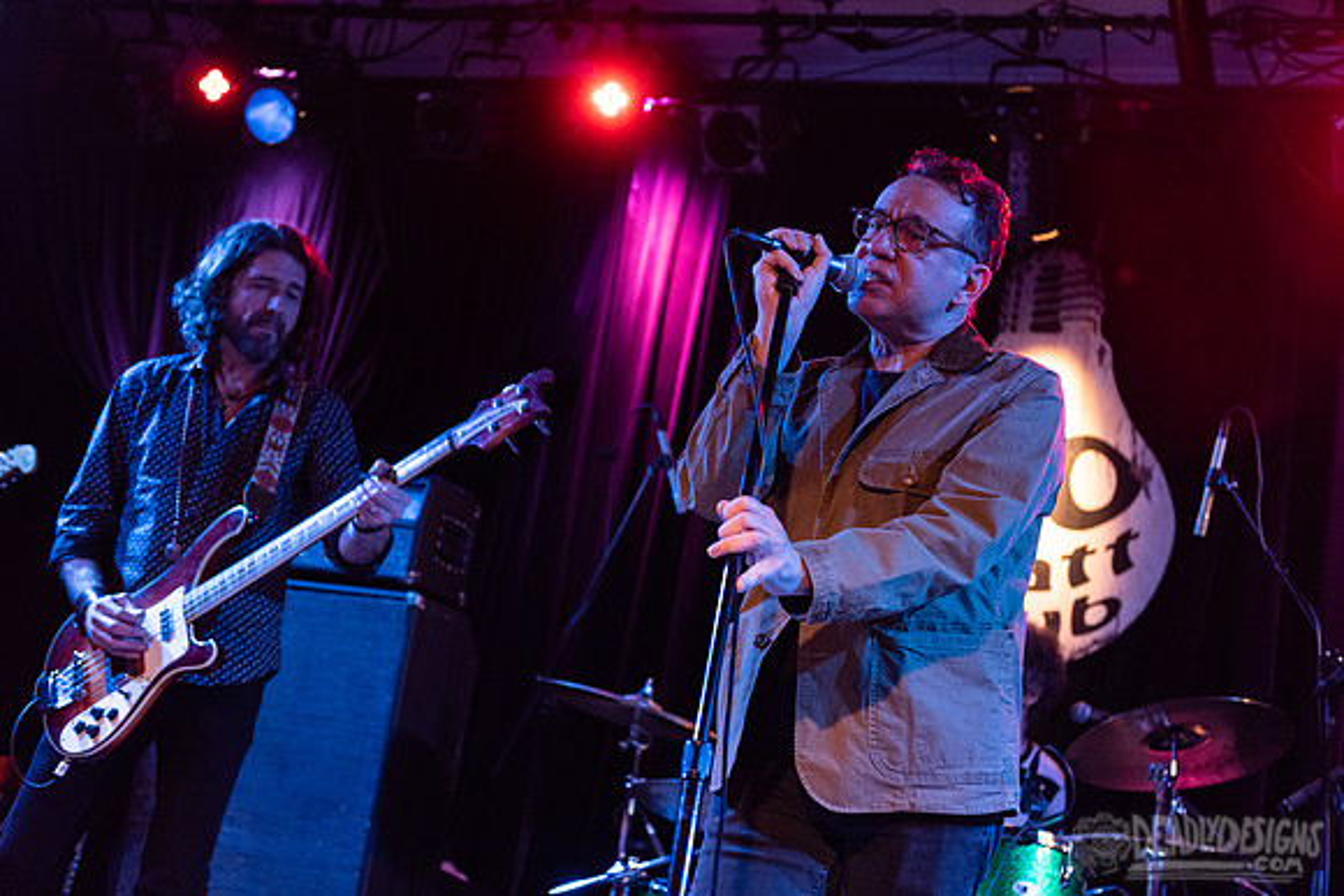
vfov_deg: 26.0
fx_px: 1942
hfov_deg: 38.2
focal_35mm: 52
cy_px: 448
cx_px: 672
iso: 2000
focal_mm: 52
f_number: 3.2
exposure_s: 1/160
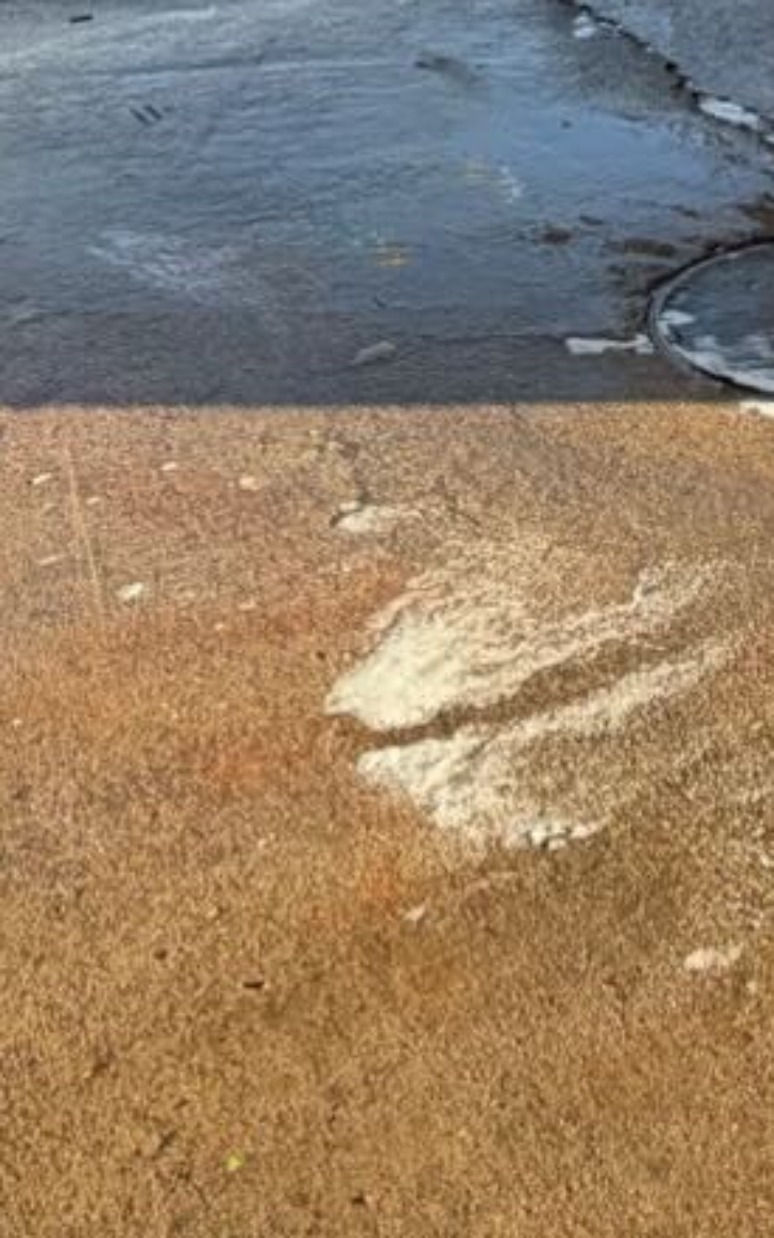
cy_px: -340
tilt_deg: -4.4
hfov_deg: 23.5
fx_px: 1823
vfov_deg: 30.3
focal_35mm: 54
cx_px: 670
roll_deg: +1.8
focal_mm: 2.22
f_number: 2.2
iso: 40
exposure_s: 1/209
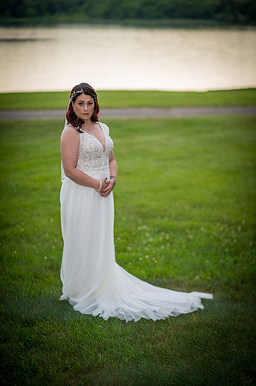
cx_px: 128
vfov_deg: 23.9
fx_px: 909
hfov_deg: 16.0
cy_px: 193
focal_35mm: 85
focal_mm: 85
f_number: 1.4
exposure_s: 1/1000
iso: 100
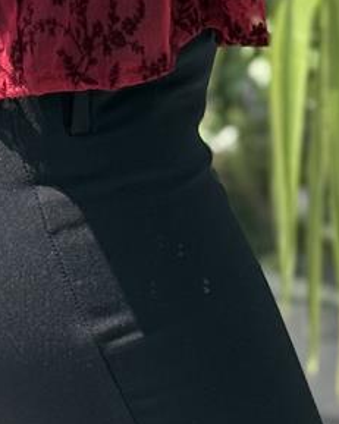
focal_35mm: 216
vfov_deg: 8.4
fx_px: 2710
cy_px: -482
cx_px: -1
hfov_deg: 7.1
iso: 64
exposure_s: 1/418
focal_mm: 6.76
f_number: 1.78
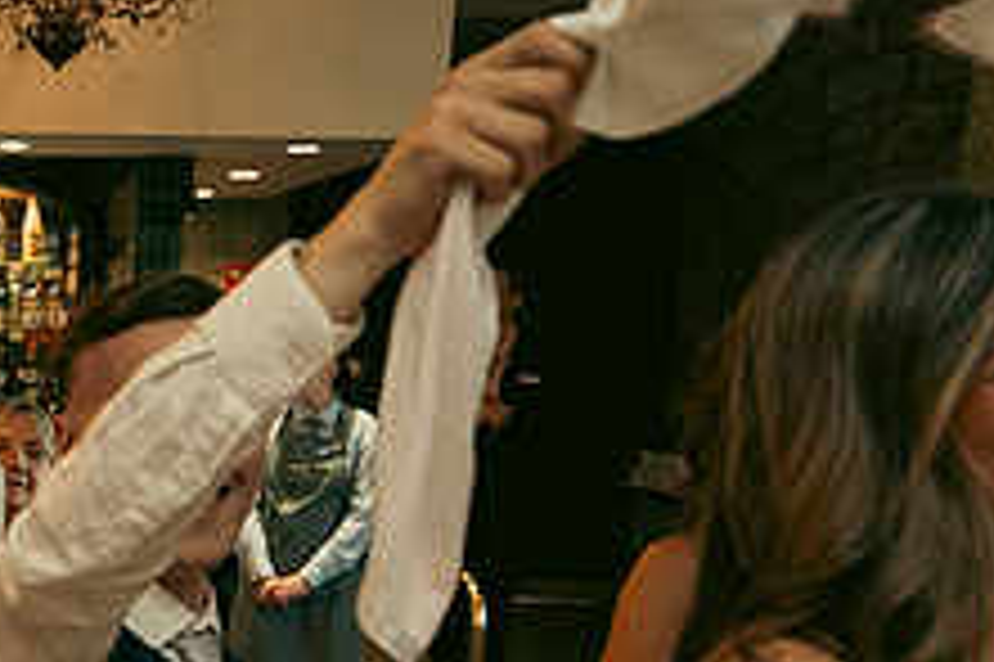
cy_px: 601
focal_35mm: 63
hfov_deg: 27.9
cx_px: -207
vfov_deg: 21.1
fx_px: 1738
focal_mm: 24
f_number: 3.5
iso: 2500
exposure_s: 1/160
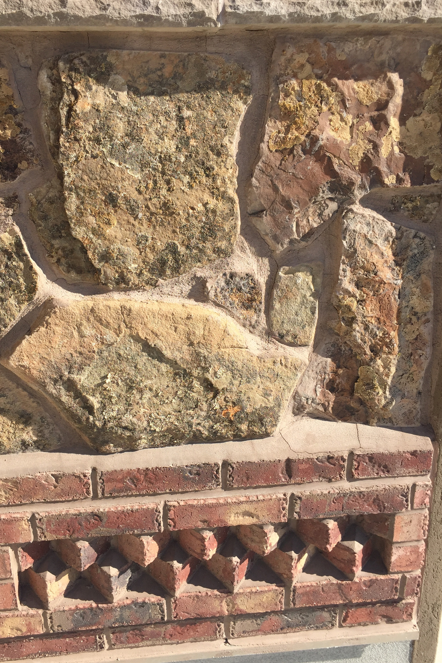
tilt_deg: -19.2
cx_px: 188
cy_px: 329
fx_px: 571
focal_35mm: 31
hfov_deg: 42.2
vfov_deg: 60.3
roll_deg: +1.1
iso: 32
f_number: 2.2
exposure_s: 1/1199
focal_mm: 4.15
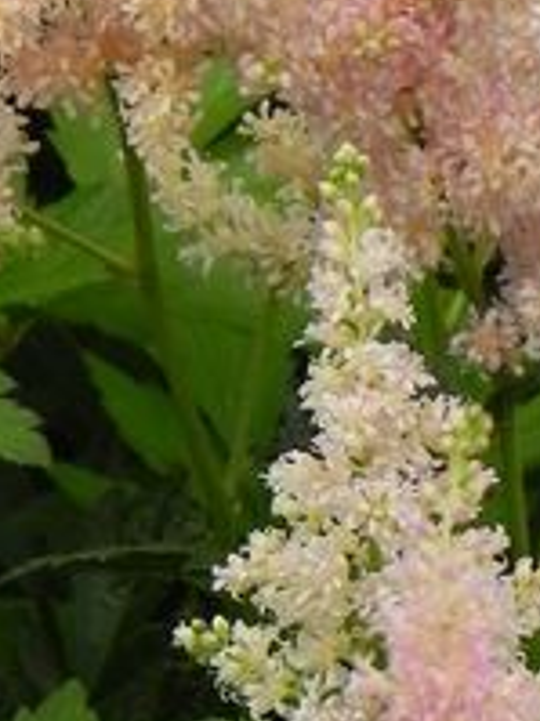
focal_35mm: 741
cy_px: 522
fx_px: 15429
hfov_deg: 2.0
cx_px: 178
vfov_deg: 2.7
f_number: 5
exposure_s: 1/400
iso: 160
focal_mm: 32.7
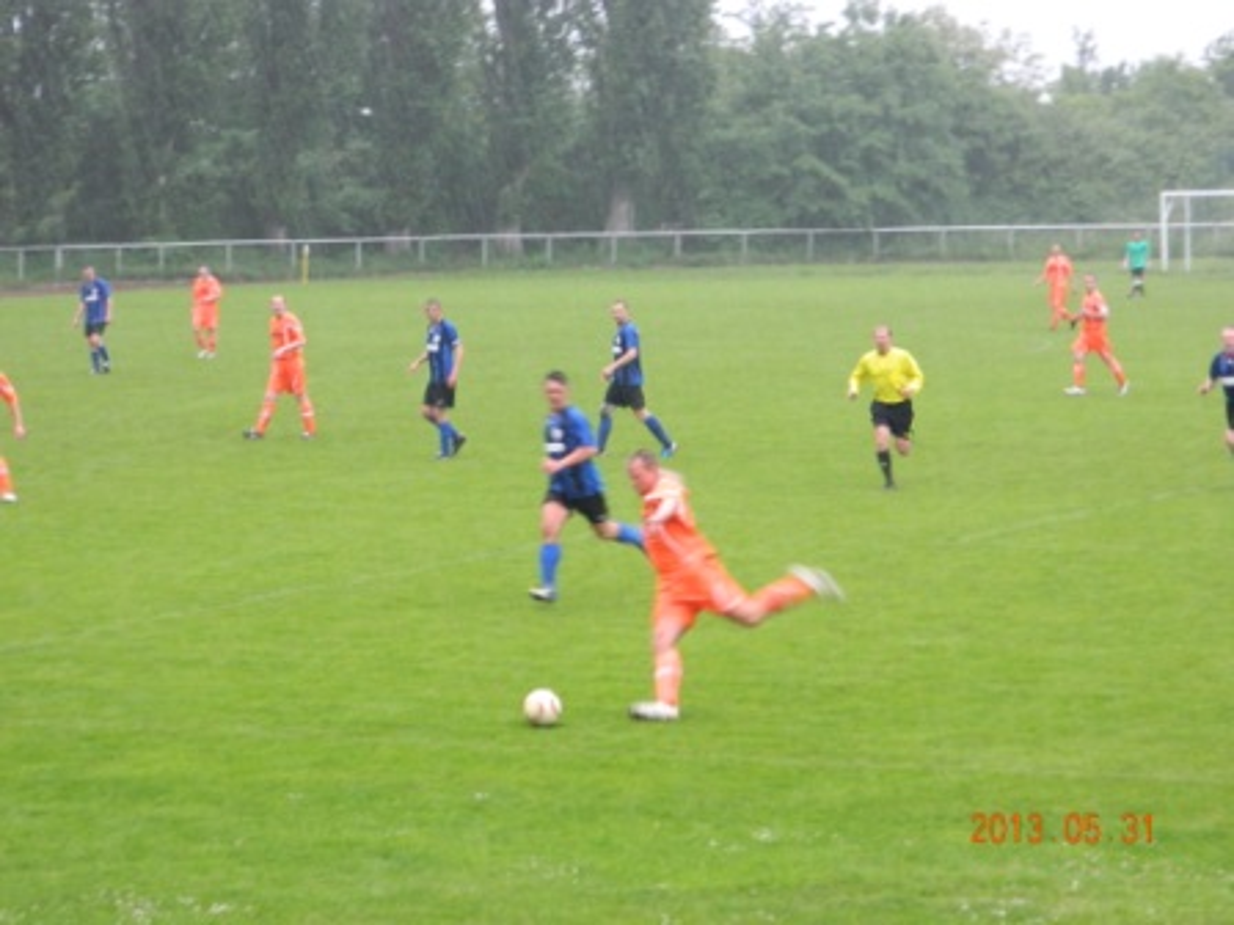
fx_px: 4599
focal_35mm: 129
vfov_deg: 11.5
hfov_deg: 15.3
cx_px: 617
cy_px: 462
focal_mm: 23.2
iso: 400
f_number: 4.7
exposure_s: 1/40
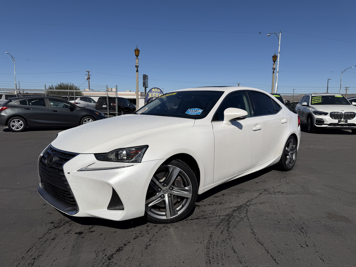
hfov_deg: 71.6
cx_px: 178
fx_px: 247
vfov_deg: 56.8
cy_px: 134
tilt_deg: -6.2
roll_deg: -0.3
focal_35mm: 24
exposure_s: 1/14286
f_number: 1.78
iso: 80
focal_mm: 6.76
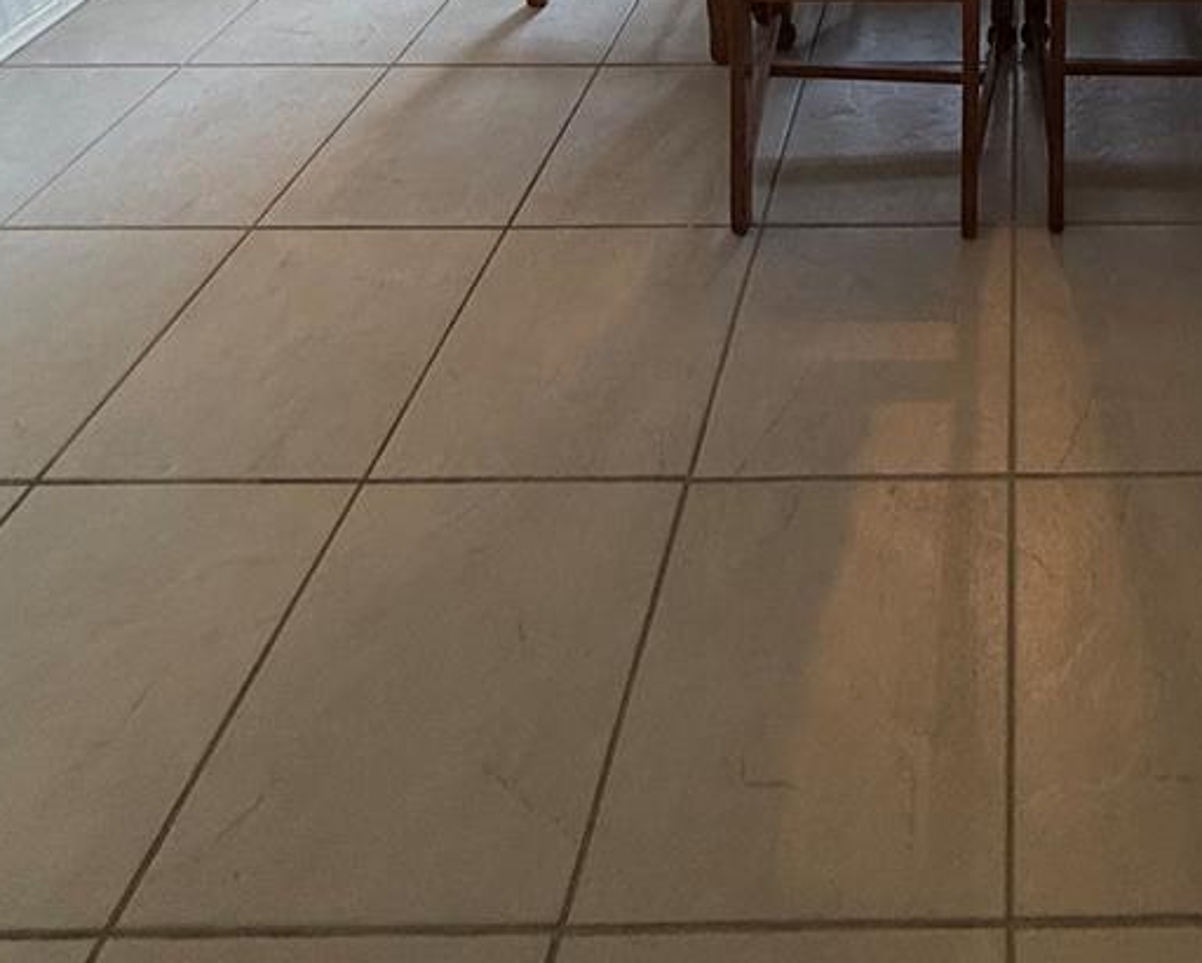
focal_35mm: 32
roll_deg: -0.8
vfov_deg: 30.6
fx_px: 1139
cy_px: -409
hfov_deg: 50.7
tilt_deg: -13.0
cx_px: 1031
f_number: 2.2
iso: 100
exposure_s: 1/120
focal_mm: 2.22
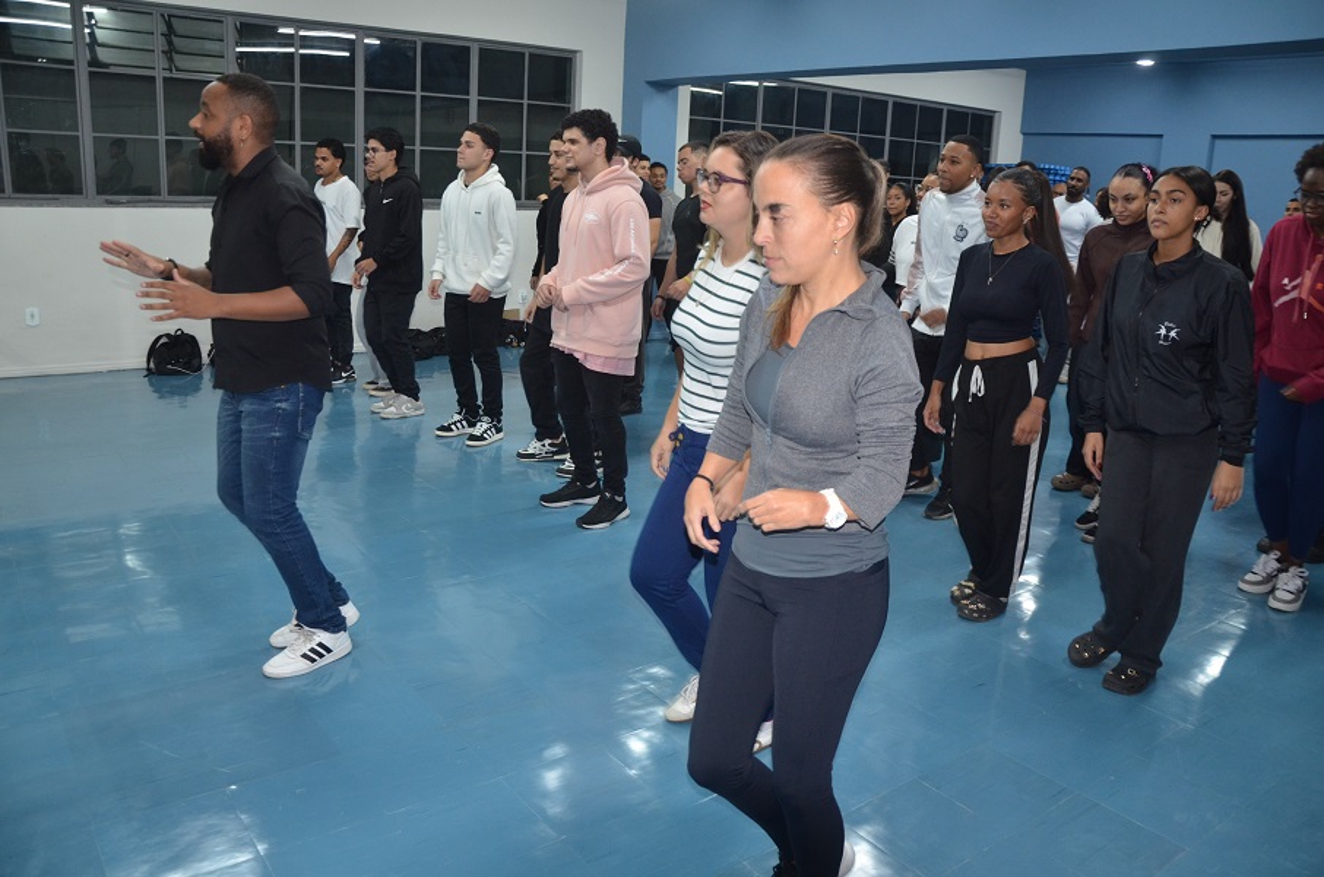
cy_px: 438
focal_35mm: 27
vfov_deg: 47.7
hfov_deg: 67.5
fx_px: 991
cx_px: 662
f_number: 3.5
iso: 800
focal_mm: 18
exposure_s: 1/60
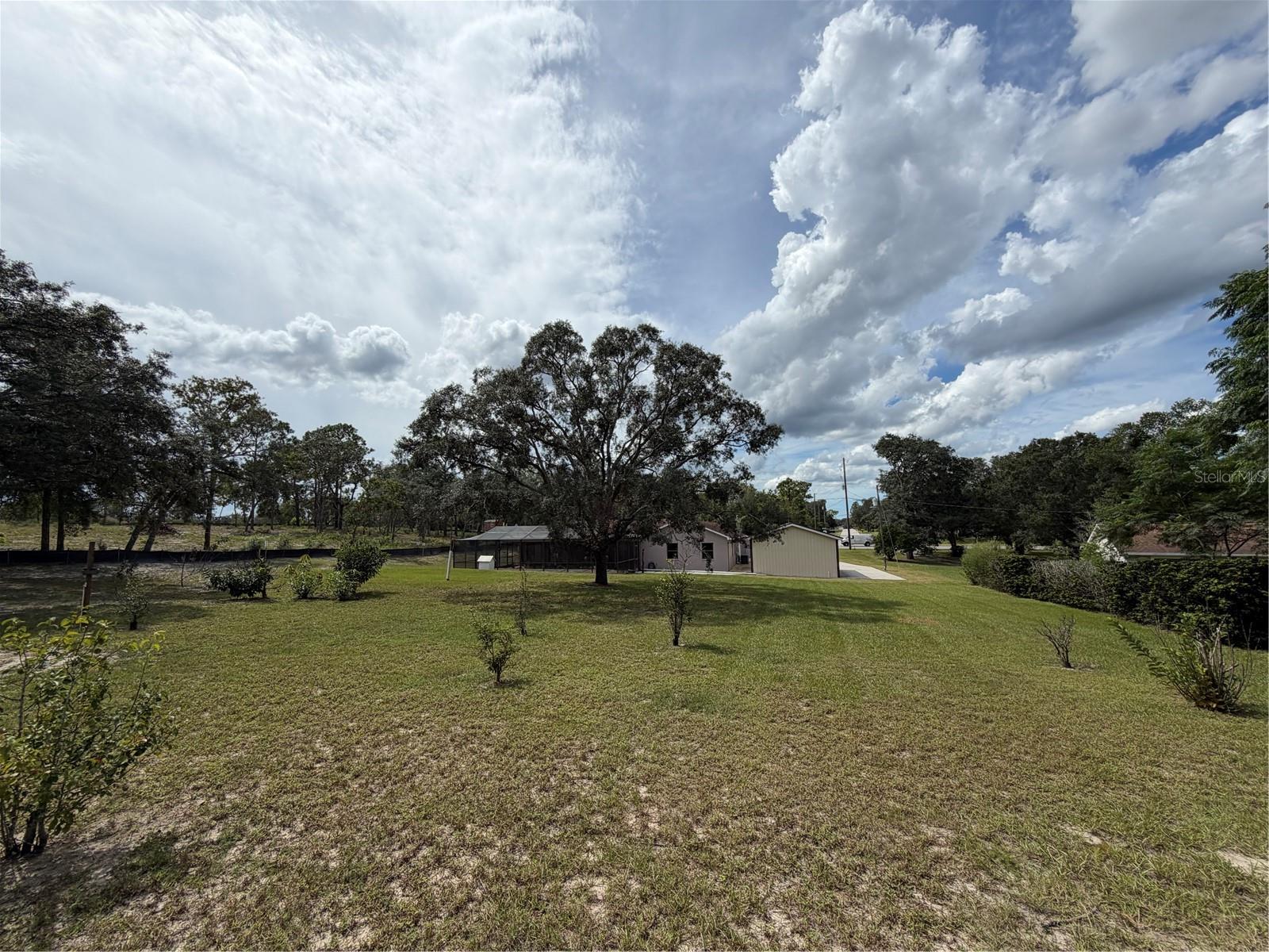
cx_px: 634
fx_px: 513
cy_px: 476
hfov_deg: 102.1
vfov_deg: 85.7
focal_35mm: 14
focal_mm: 2.22
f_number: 2.2
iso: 20
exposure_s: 1/1848
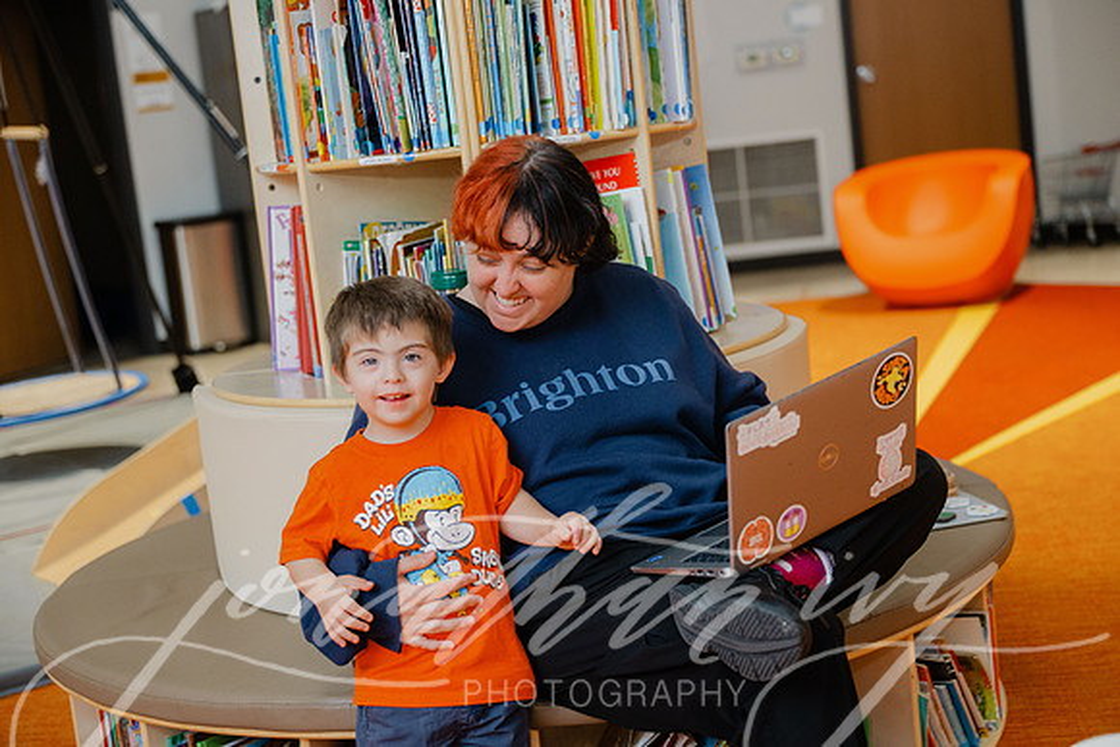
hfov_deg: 34.5
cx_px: 560
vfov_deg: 23.4
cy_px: 374
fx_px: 1805
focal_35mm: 58
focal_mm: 58
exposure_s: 1/200
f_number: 2.8
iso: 2000
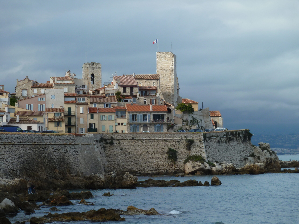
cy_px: 112
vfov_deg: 9.4
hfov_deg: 12.5
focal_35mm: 158
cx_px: 150
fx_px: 1365
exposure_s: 1/250
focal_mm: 25.9
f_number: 4.5
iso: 80
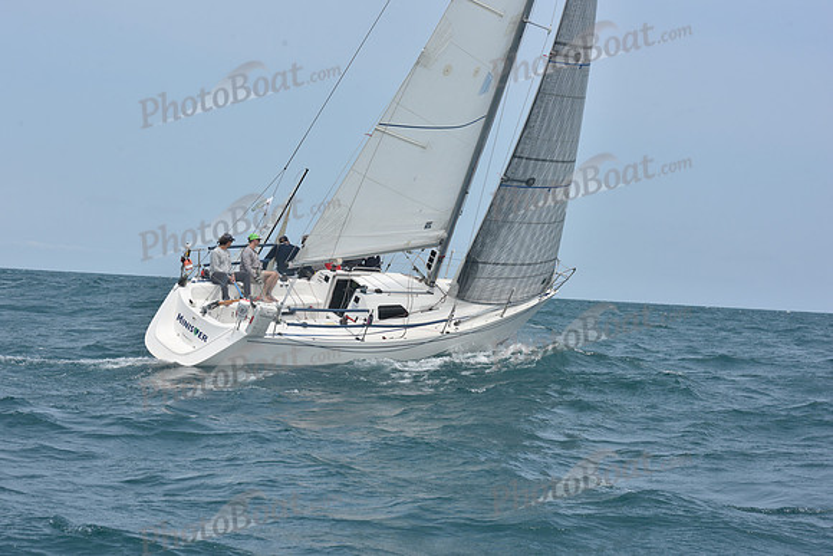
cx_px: 416
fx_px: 1620
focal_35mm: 70
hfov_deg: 28.8
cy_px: 278
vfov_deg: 19.5
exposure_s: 1/800
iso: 250
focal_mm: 70
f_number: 10
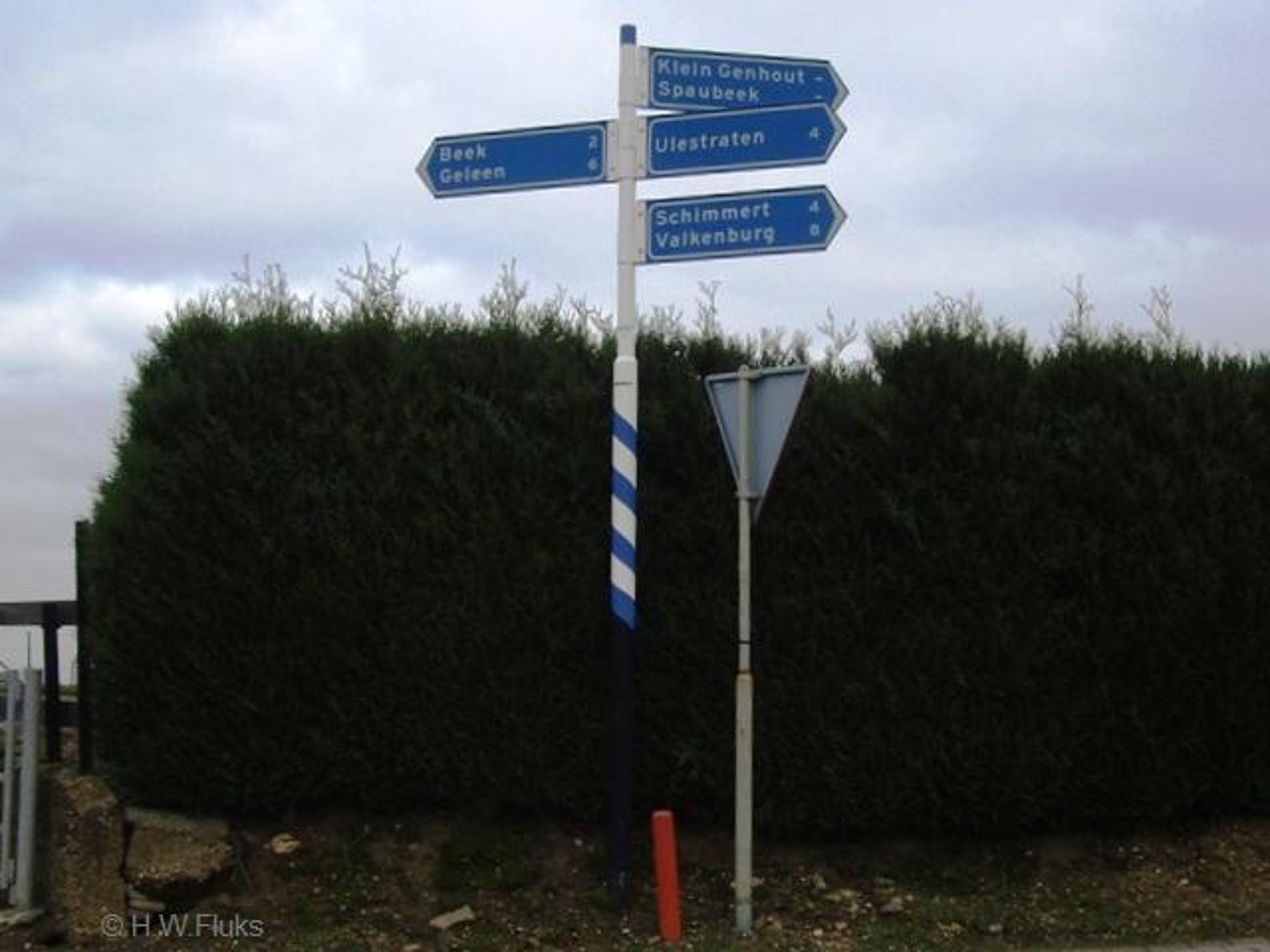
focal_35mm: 38
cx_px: 635
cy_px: 476
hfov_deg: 49.0
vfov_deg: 37.7
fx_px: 1394
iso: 64
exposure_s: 1/500
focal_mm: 7.9
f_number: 2.8
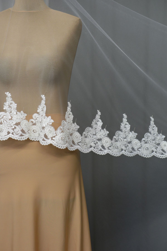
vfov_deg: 37.9
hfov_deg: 25.8
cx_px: 84
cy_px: 126
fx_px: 365
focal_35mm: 52
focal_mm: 35
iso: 450
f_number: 4
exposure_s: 1/60
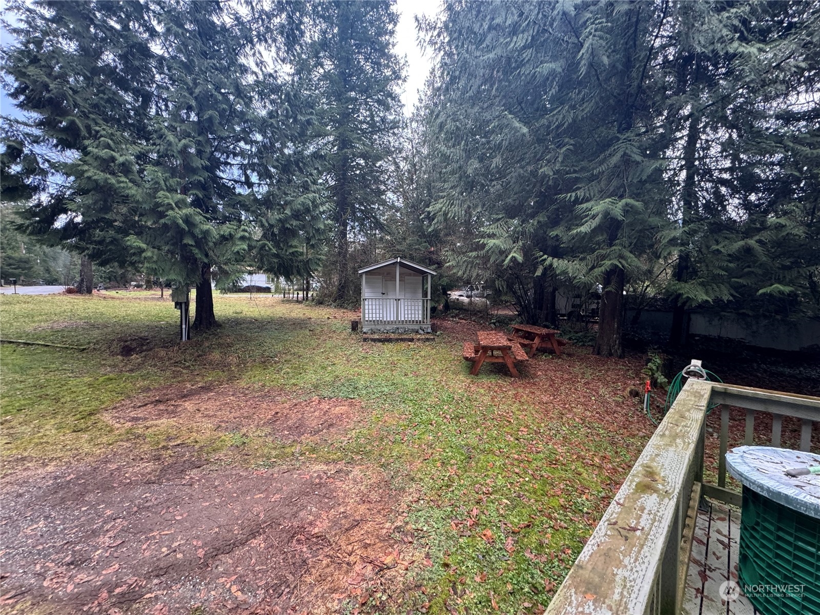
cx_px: 410
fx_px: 332
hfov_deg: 102.1
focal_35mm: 14
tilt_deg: -3.0
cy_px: 308
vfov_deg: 85.7
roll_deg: -1.3
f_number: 2.2
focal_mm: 2.22
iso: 200
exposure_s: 1/99
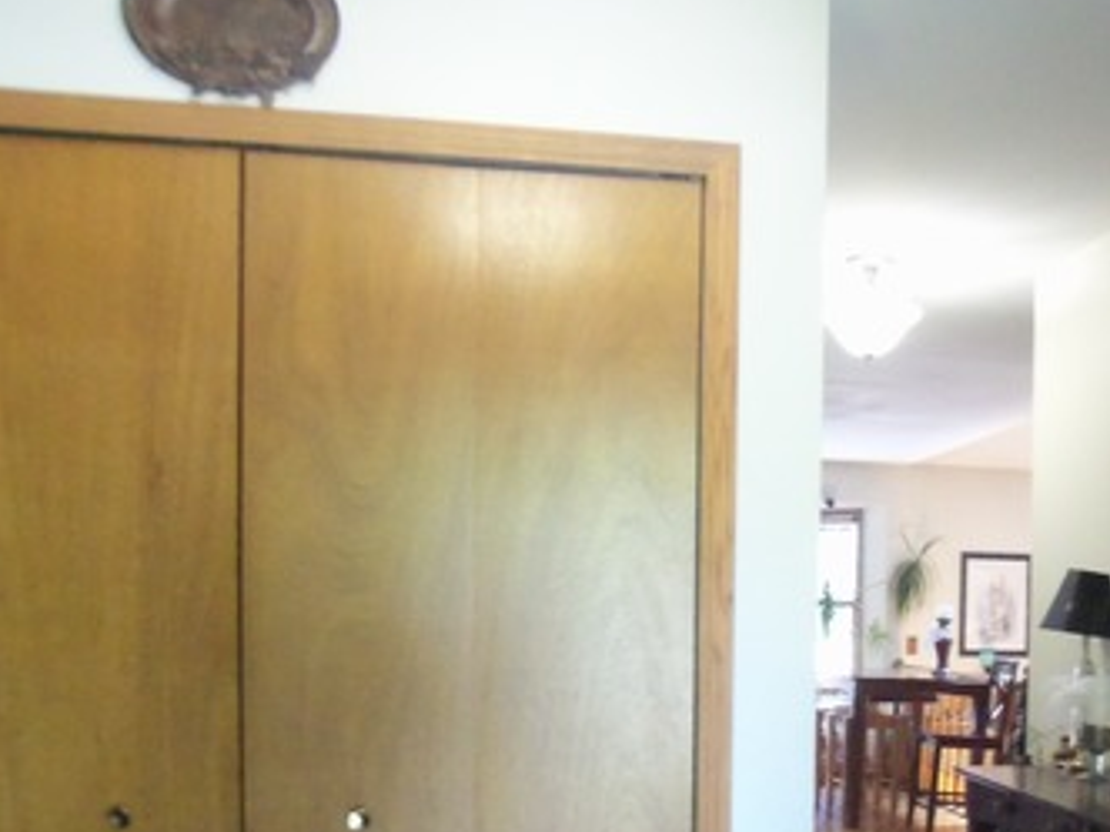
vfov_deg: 26.4
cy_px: 695
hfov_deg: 35.0
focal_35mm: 54
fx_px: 1732
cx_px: 792
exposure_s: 1/13
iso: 400
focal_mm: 5.1
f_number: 3.9
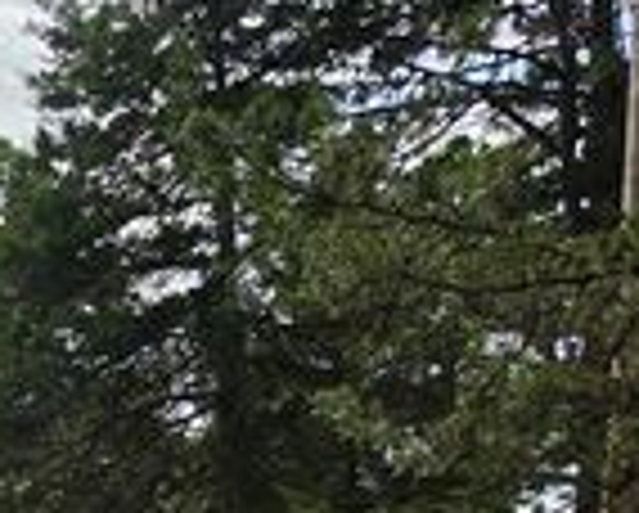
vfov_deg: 17.3
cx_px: -428
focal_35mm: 79
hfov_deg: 19.5
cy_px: 790
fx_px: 1496
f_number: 1.4
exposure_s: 1/7939
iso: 32
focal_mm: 6.5
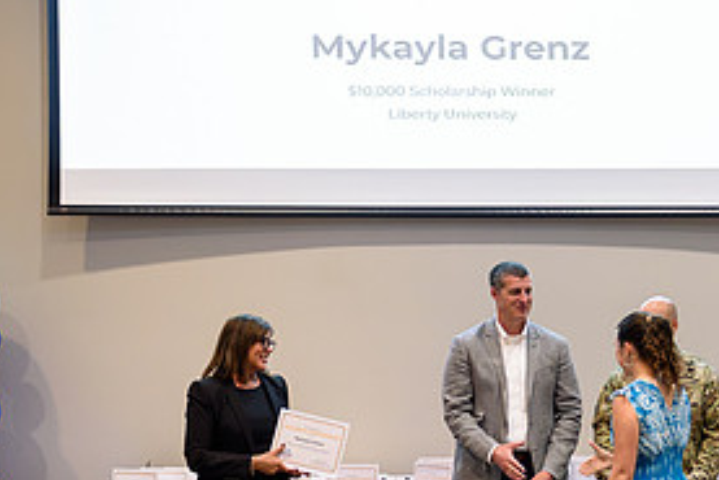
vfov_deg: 13.1
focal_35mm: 105
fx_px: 2098
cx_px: 632
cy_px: 286
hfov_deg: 19.1
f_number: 2.8
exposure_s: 1/160
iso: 1000
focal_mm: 48
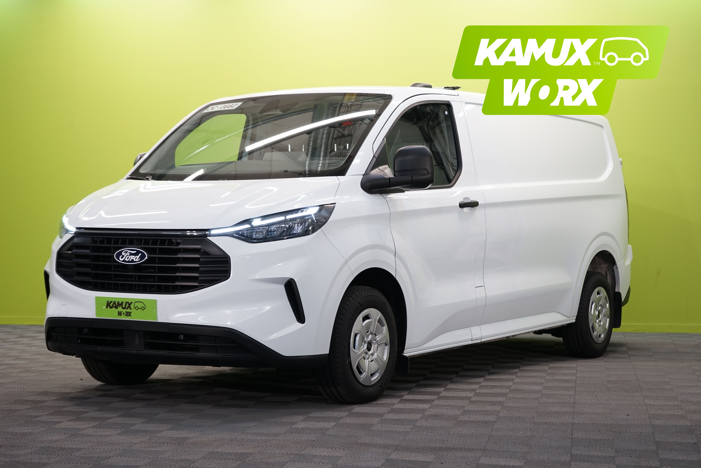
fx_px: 1324
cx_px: 350
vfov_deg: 20.0
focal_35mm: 68
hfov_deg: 29.7
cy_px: 234
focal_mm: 68
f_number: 5.6
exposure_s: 1/50
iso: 640
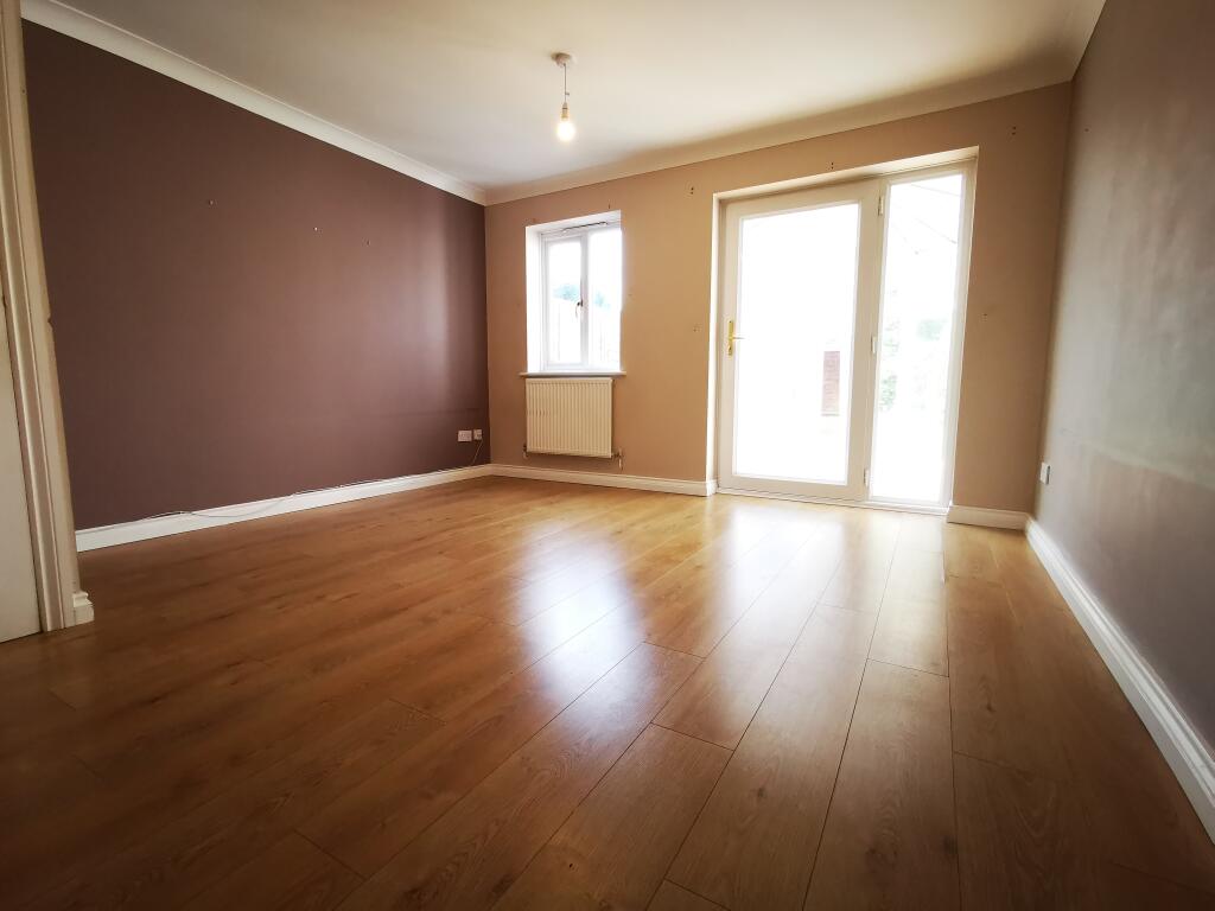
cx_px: 608
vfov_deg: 78.1
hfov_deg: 94.5
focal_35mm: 16
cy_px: 456
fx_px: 562
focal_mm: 2.35
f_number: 2.2
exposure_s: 1/100
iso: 250
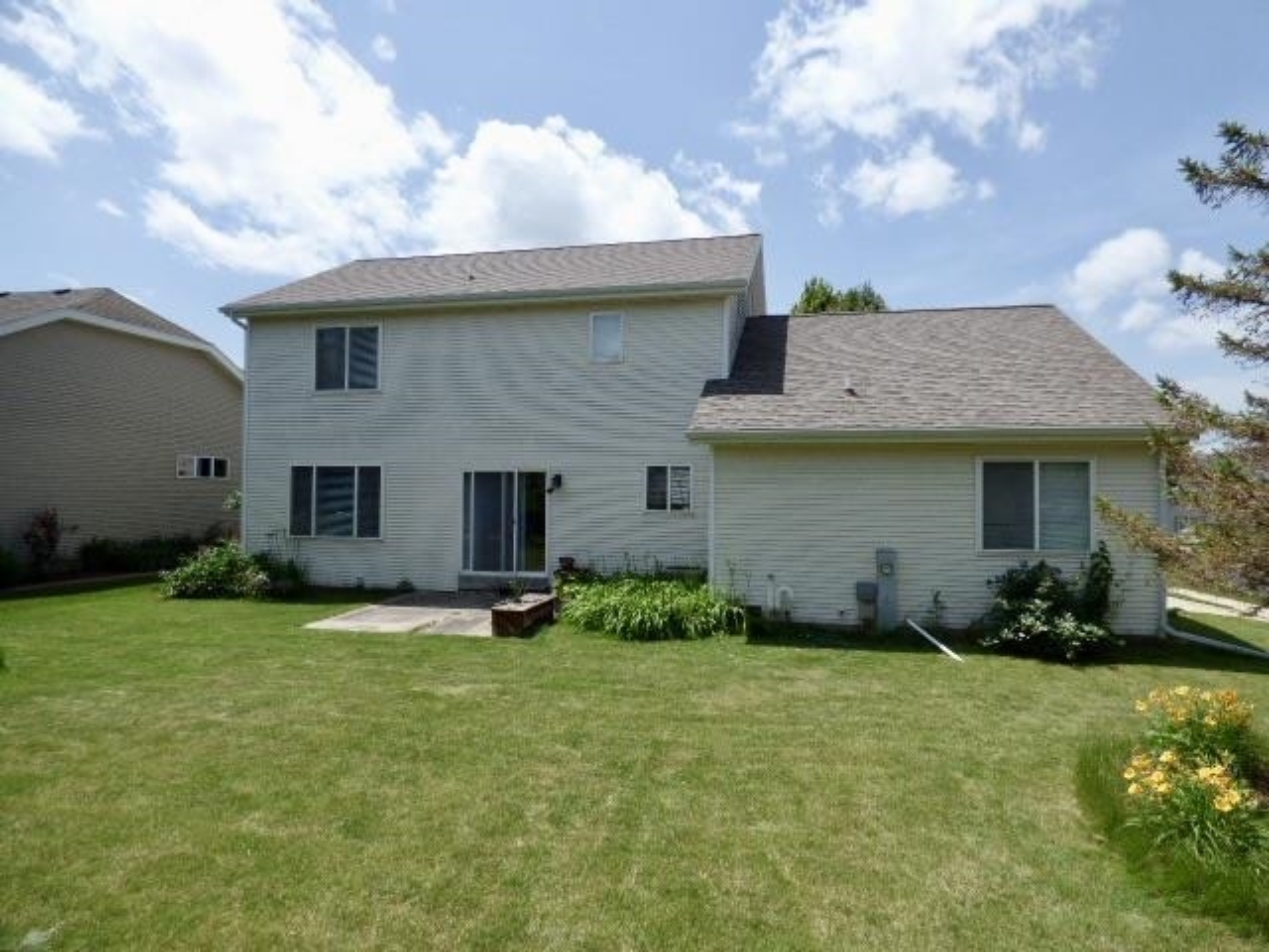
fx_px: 733
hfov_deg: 81.7
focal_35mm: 20
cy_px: 476
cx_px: 634
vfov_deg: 66.0
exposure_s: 1/2000
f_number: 2.8
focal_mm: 3.58
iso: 100
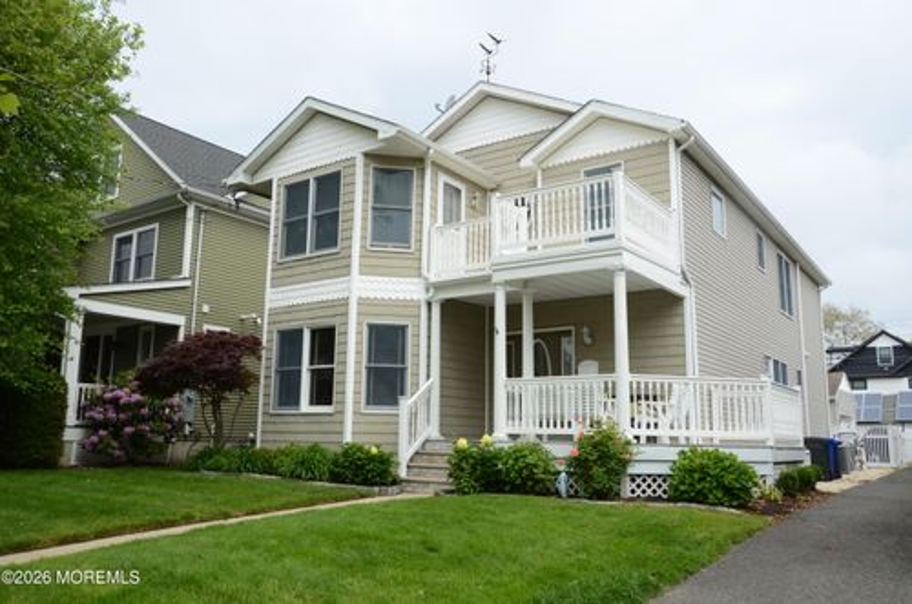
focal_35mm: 27
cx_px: 456
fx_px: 682
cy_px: 302
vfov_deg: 47.7
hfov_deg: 67.5
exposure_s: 1/250
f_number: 8
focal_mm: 18
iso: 100
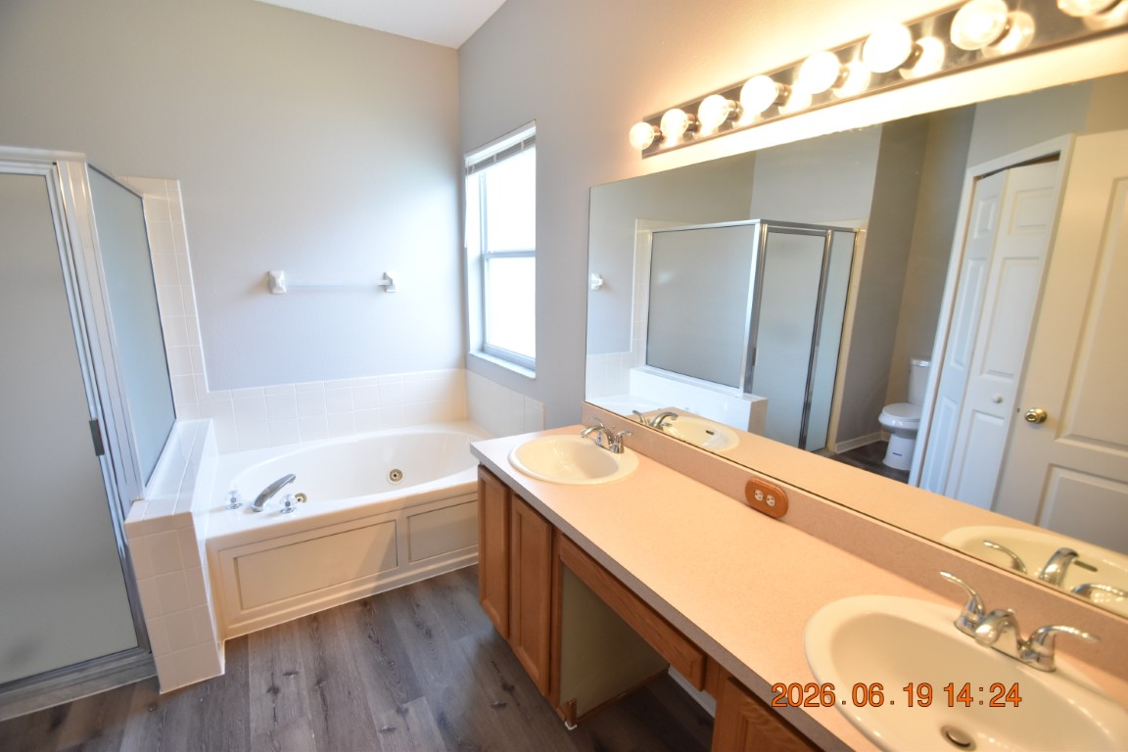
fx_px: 470
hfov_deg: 100.4
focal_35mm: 15
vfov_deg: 77.3
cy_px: 376
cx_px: 564
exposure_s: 1/60
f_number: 3.5
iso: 800
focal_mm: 10
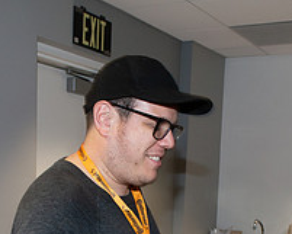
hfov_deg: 29.1
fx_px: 562
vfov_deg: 22.0
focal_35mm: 65
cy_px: 270
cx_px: 153
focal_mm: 24
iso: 640
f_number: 6.3
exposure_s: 1/60
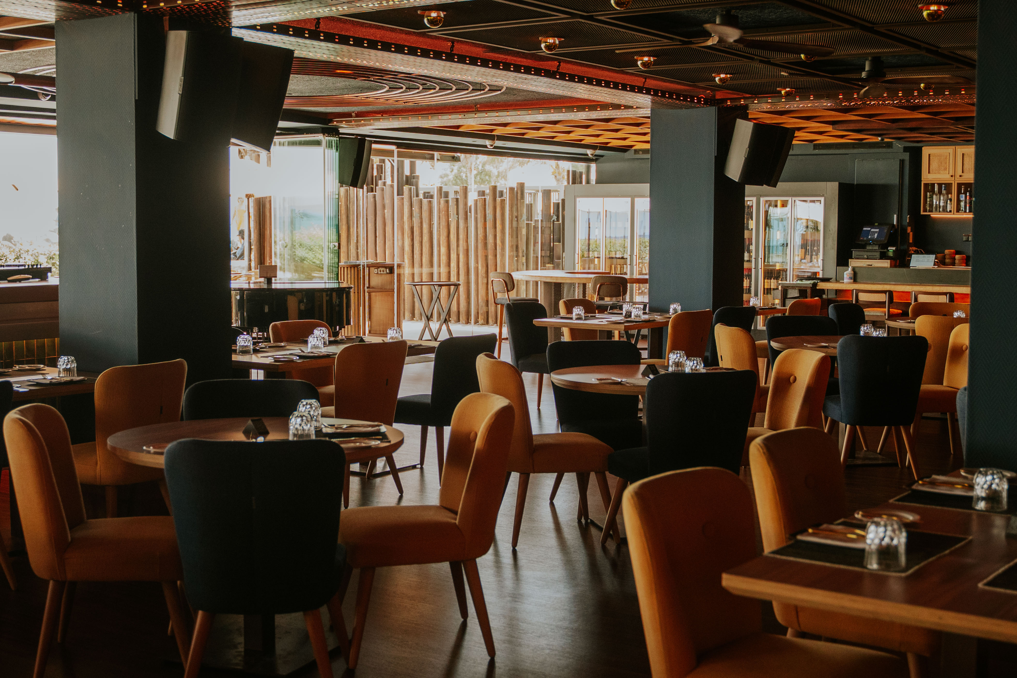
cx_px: 508
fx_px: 1356
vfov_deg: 28.1
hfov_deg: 41.1
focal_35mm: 48
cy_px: 339
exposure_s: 1/400
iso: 1000
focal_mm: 32
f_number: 2.8
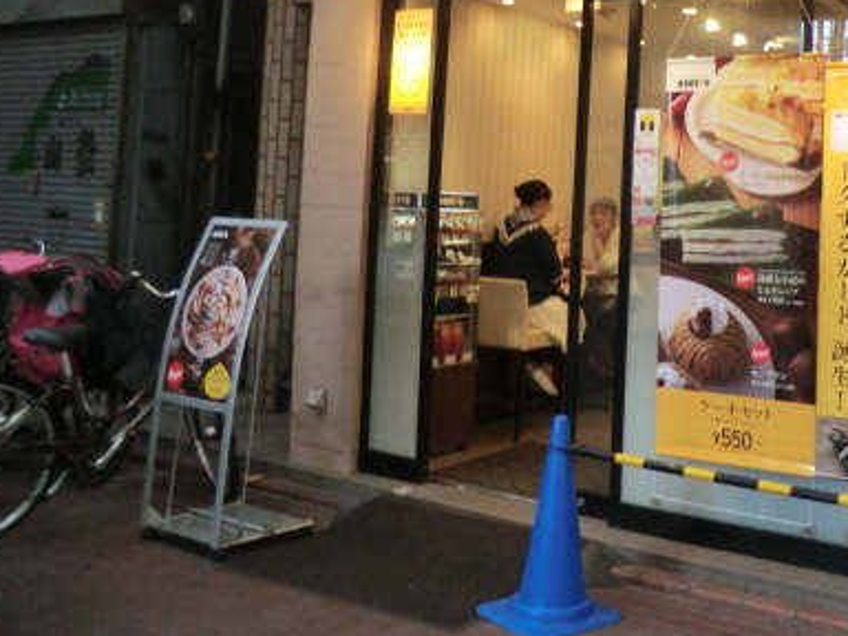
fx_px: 980
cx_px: 691
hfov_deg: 44.3
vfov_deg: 35.1
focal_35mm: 40
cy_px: 150
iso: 250
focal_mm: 4.3
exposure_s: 1/60
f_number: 3.2
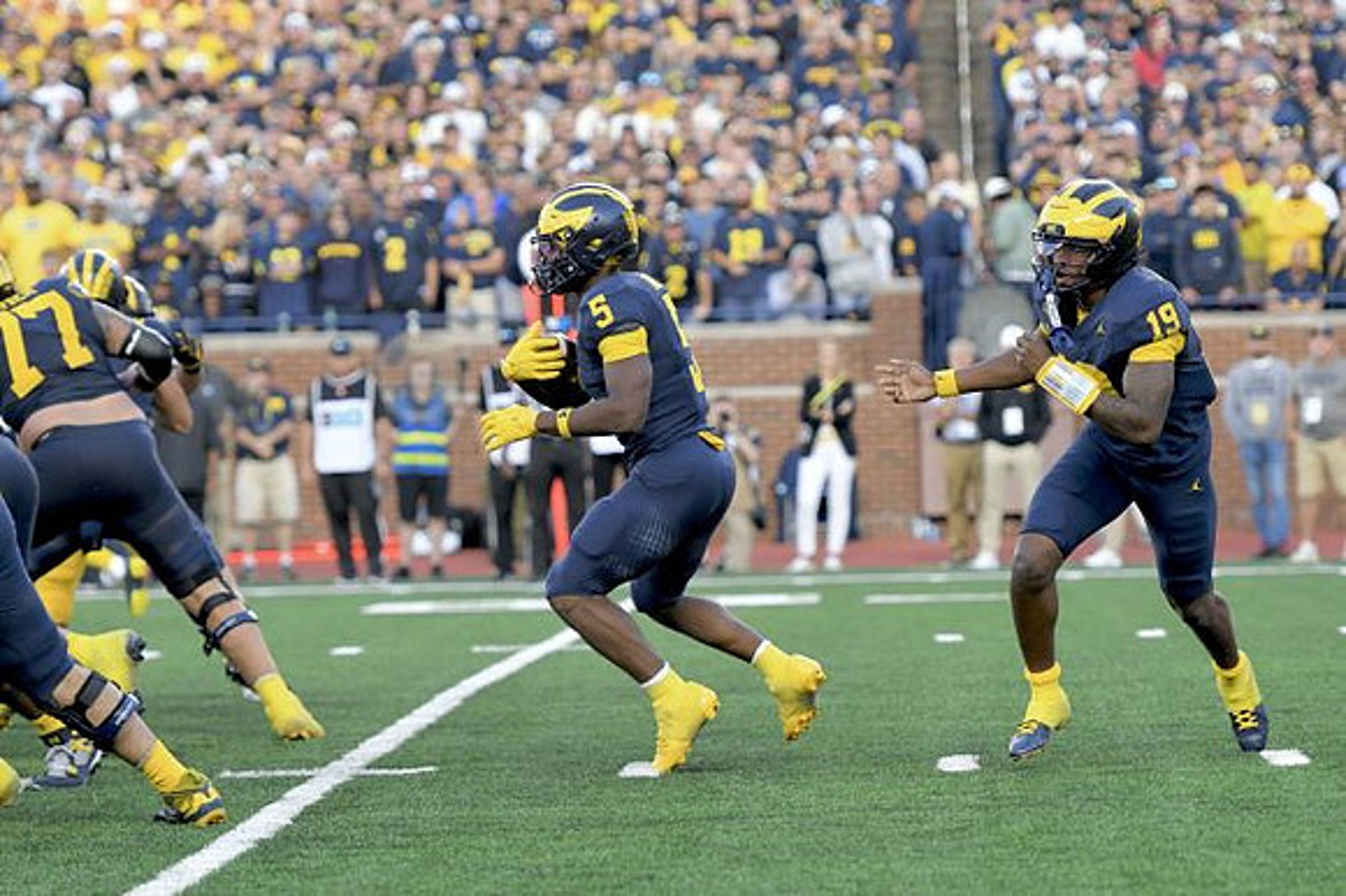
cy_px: 448
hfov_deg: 10.2
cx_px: 673
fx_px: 7548
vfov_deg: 6.8
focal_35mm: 202
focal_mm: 135
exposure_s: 1/1000
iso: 800
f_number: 2.8
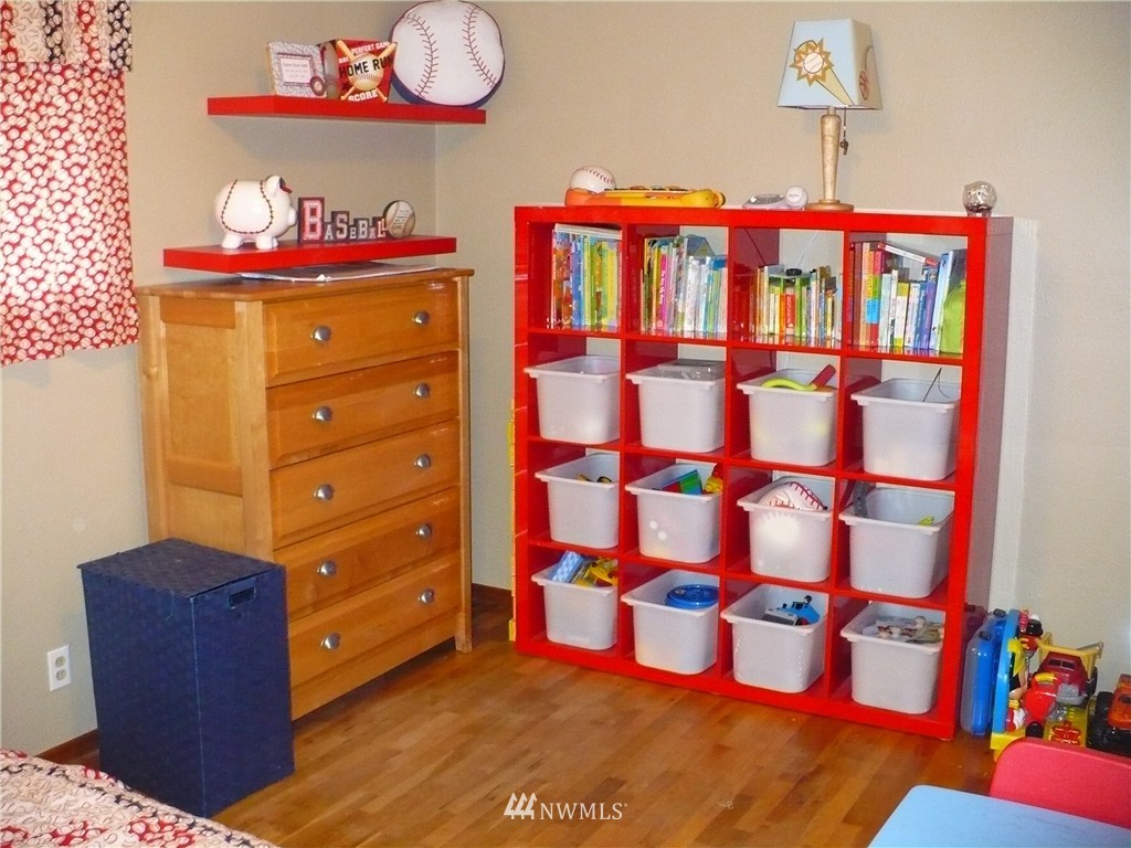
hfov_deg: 50.1
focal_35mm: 37
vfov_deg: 38.7
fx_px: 1209
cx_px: 566
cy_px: 424
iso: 500
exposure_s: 1/30
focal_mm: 6.1
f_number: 2.8
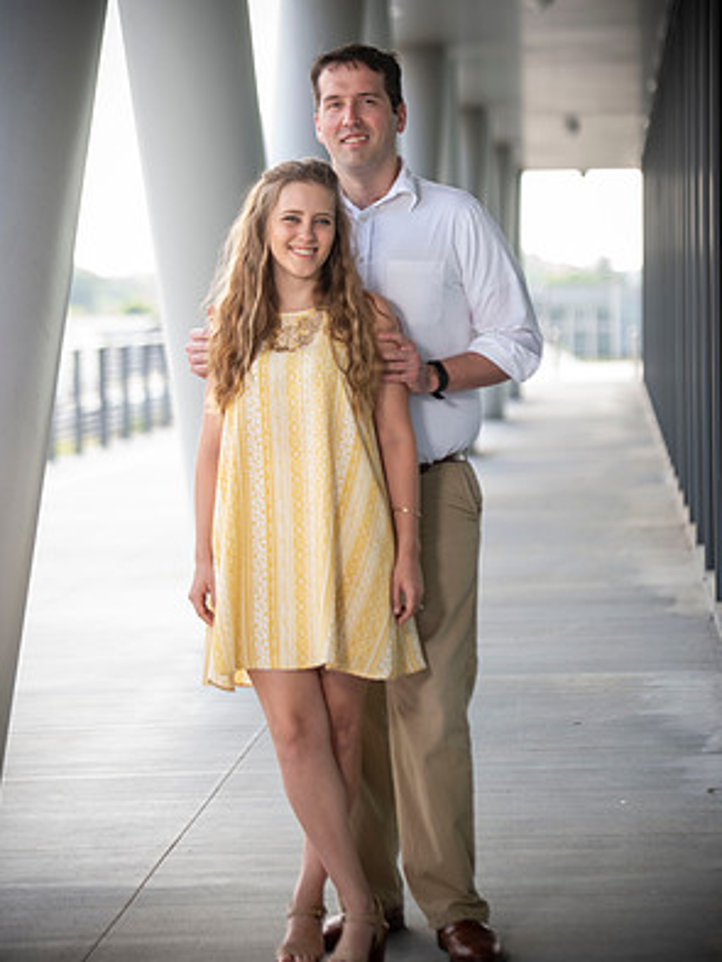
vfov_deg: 16.3
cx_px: 363
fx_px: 3363
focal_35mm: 121
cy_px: 443
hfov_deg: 12.3
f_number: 2.8
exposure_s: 1/125
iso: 50
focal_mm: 110
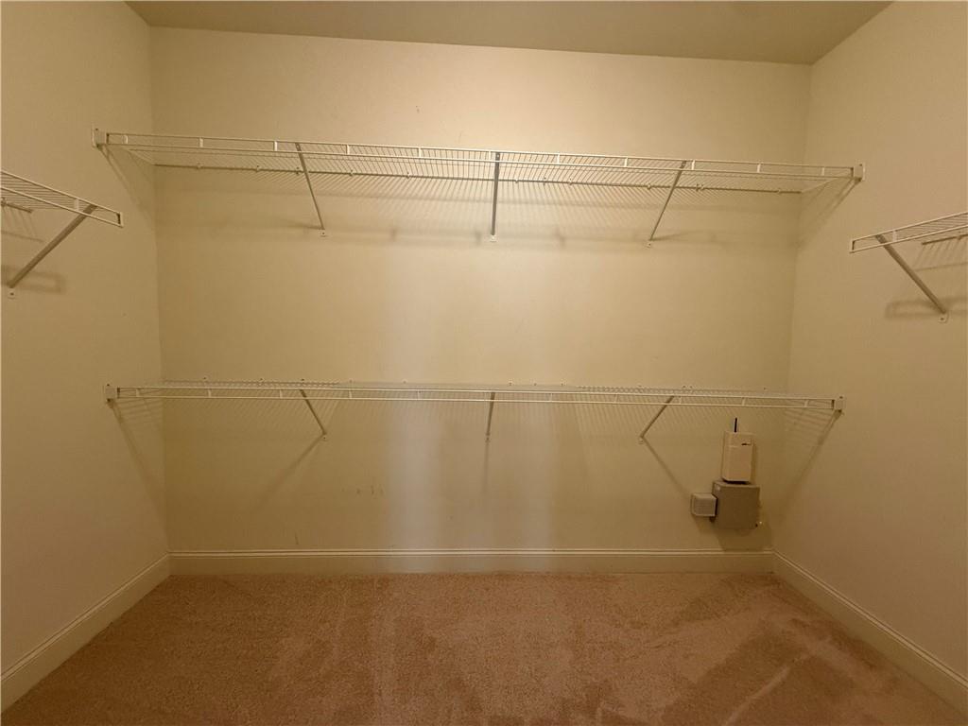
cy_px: 363
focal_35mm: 14
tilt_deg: -2.7
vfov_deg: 85.7
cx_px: 484
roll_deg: -1.5
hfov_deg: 102.1
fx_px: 391
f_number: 2.2
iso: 400
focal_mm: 2.22
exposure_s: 1/60
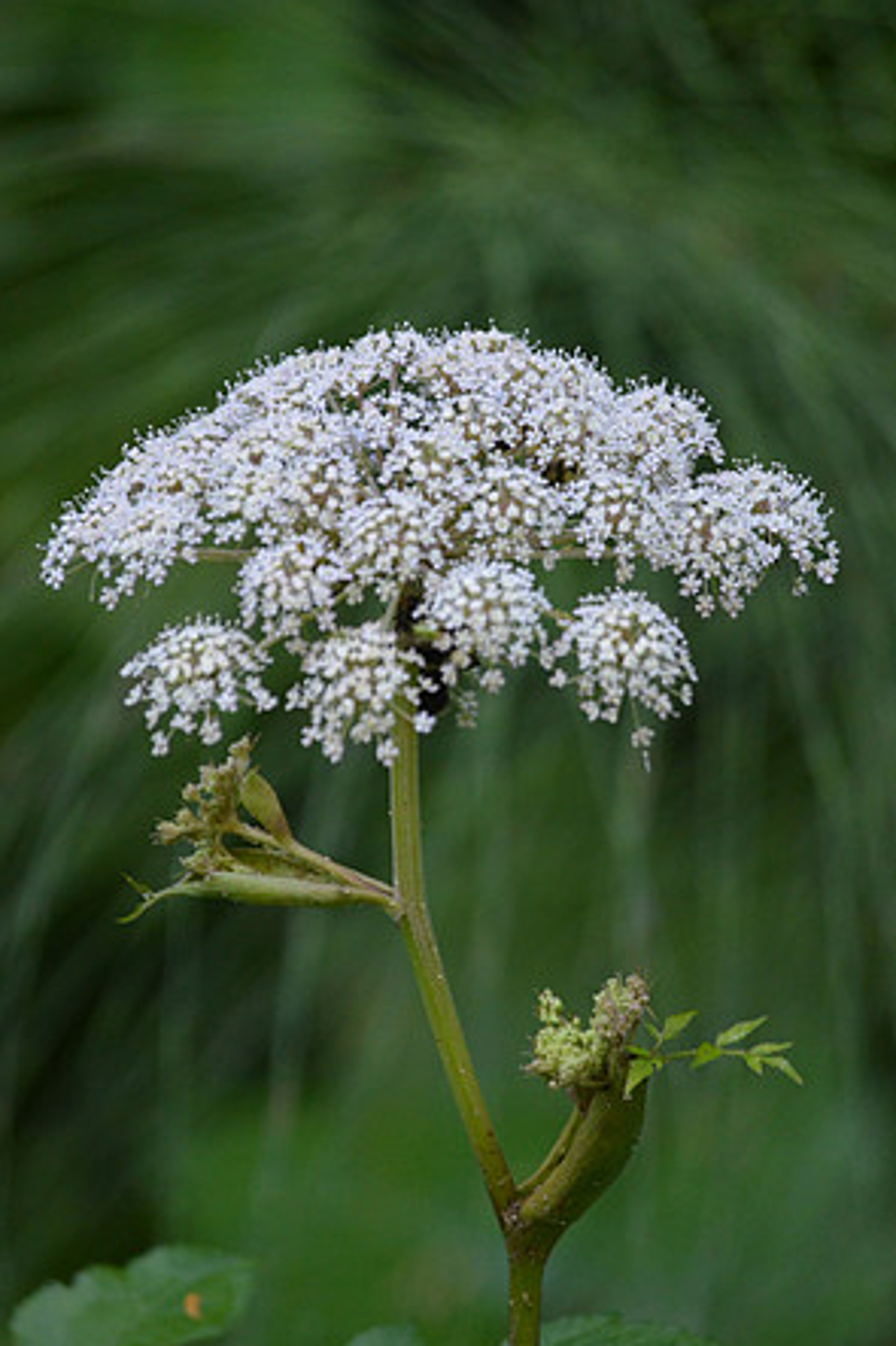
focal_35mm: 456
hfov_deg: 3.0
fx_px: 17036
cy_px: 678
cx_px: 446
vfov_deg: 4.5
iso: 1600
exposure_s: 1/160
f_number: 5.6
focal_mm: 300
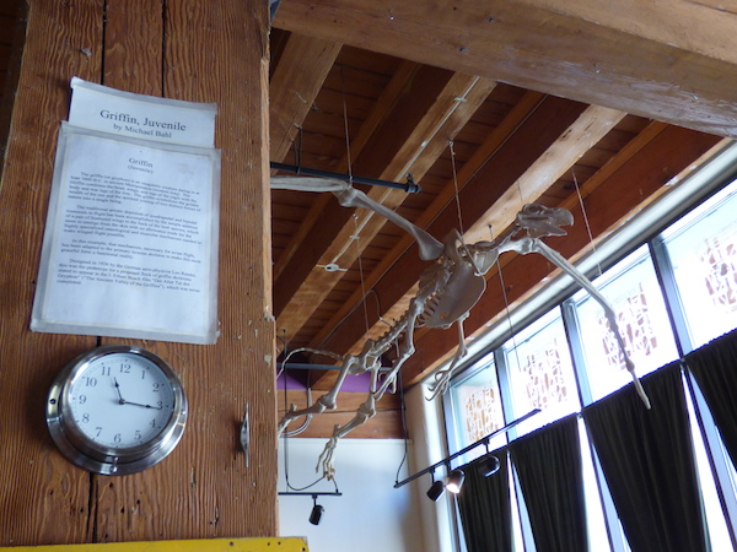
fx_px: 745
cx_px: 368
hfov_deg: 52.6
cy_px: 276
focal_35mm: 35
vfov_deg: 40.7
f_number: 3.4
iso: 400
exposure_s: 1/25
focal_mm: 6.18
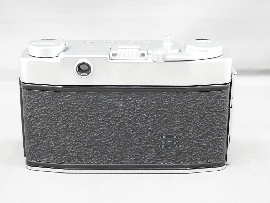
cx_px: 131
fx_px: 647
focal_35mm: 83
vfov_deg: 17.8
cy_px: 101
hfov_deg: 23.6
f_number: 5.6
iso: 6400
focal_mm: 27.98
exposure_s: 1/60
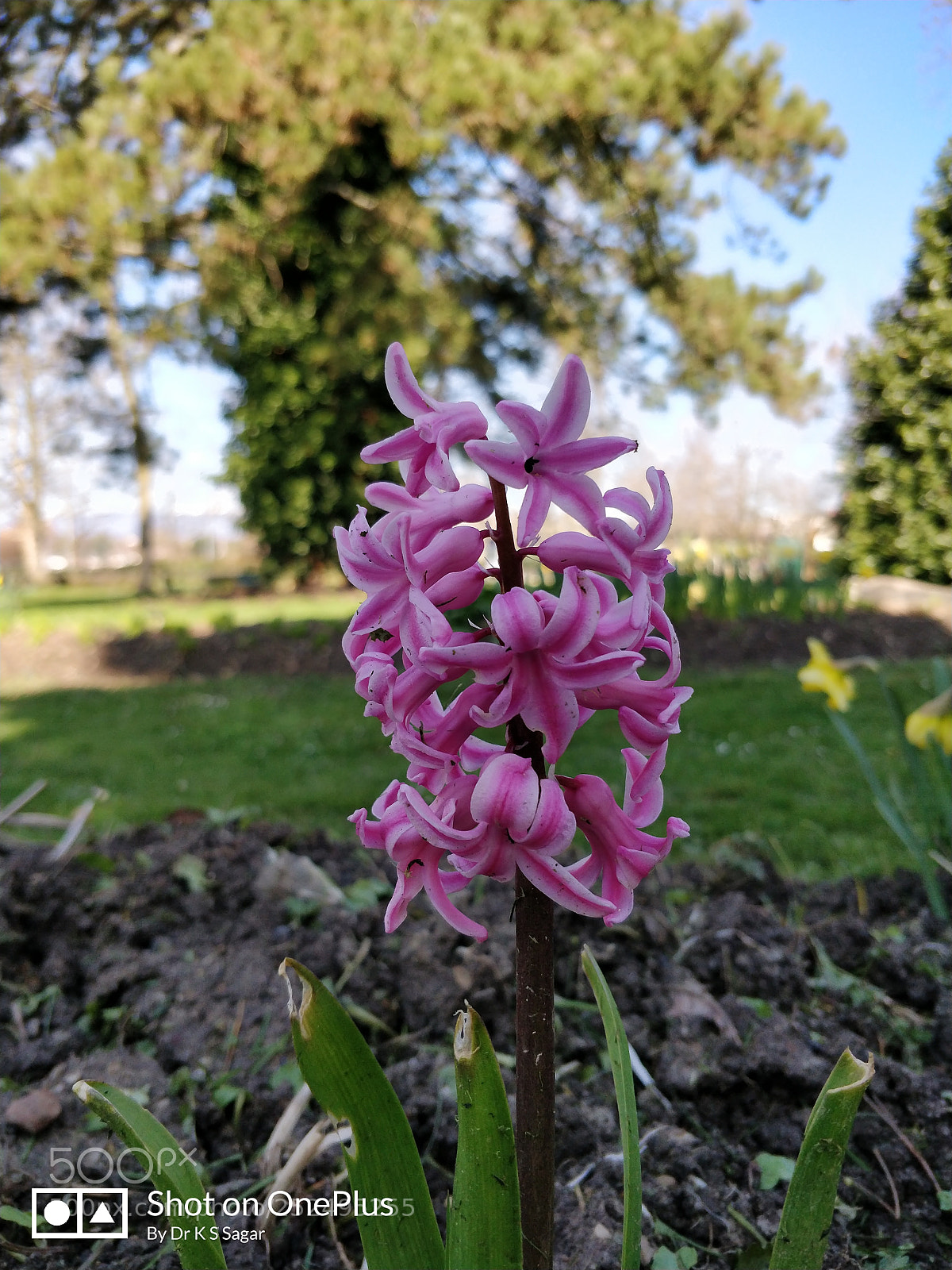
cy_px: 635
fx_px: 880
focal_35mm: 24
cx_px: 476
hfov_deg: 56.8
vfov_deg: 71.6
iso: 200
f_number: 1.7
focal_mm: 4.1
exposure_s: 1/577
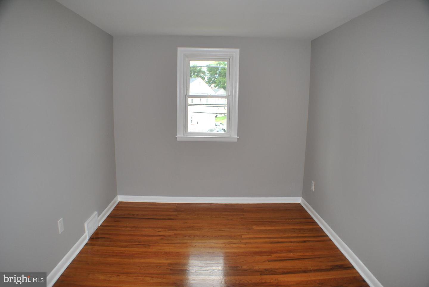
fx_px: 358
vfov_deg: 43.7
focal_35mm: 30
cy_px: 144
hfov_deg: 61.9
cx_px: 214
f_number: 3.8
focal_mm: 20
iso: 200
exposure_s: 1/60
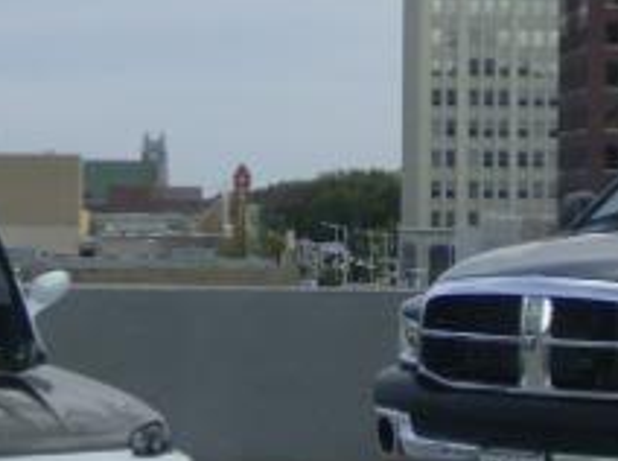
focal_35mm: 169
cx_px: 359
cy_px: 54
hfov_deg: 11.7
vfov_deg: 8.7
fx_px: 3010
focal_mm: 9.3
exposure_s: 1/191
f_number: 3.4
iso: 100
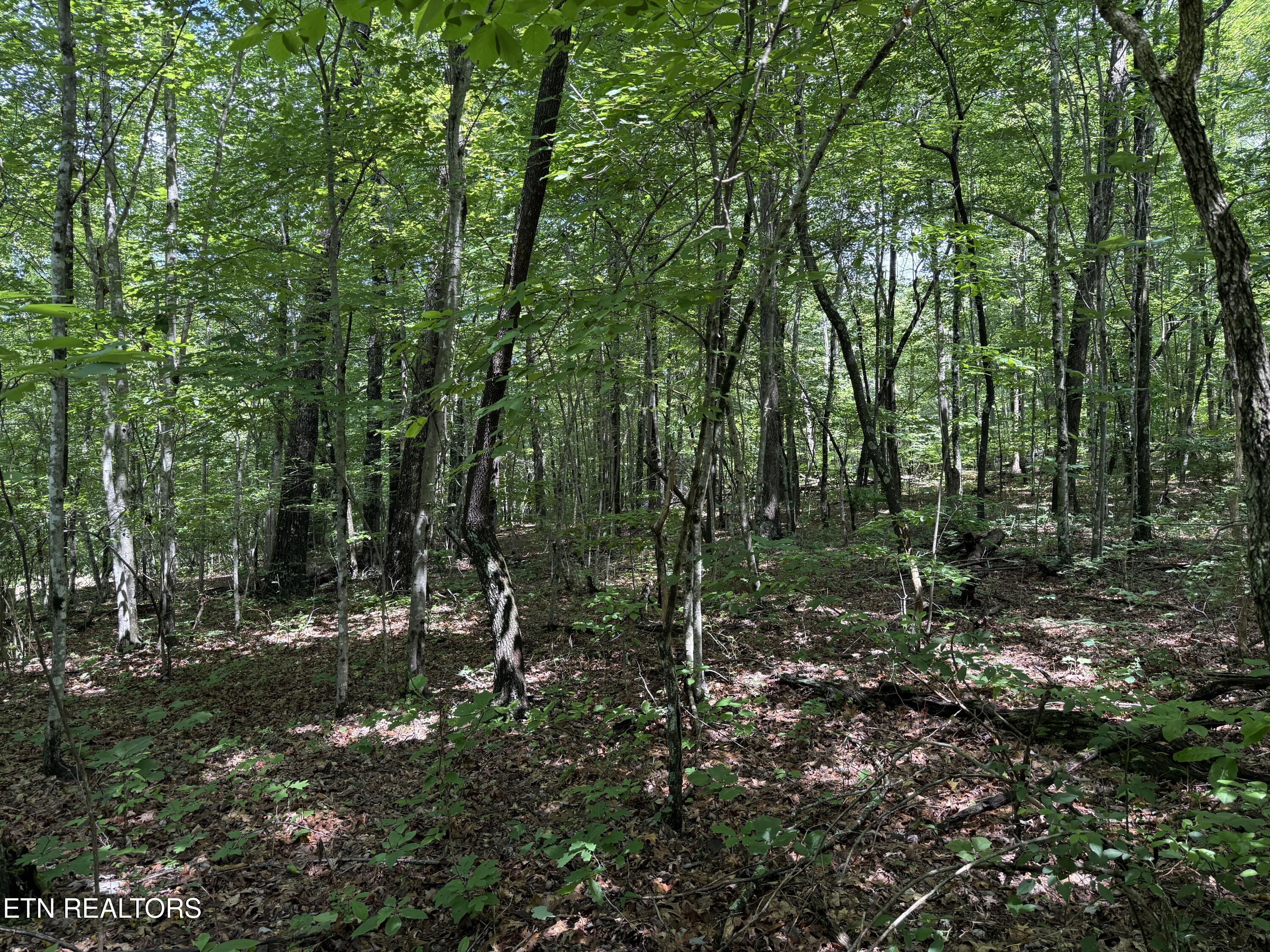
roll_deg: -0.1
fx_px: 881
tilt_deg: +4.4
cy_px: 476
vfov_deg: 56.8
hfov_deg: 71.6
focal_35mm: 24
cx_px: 635
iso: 125
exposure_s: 1/205
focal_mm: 6.76
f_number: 1.78
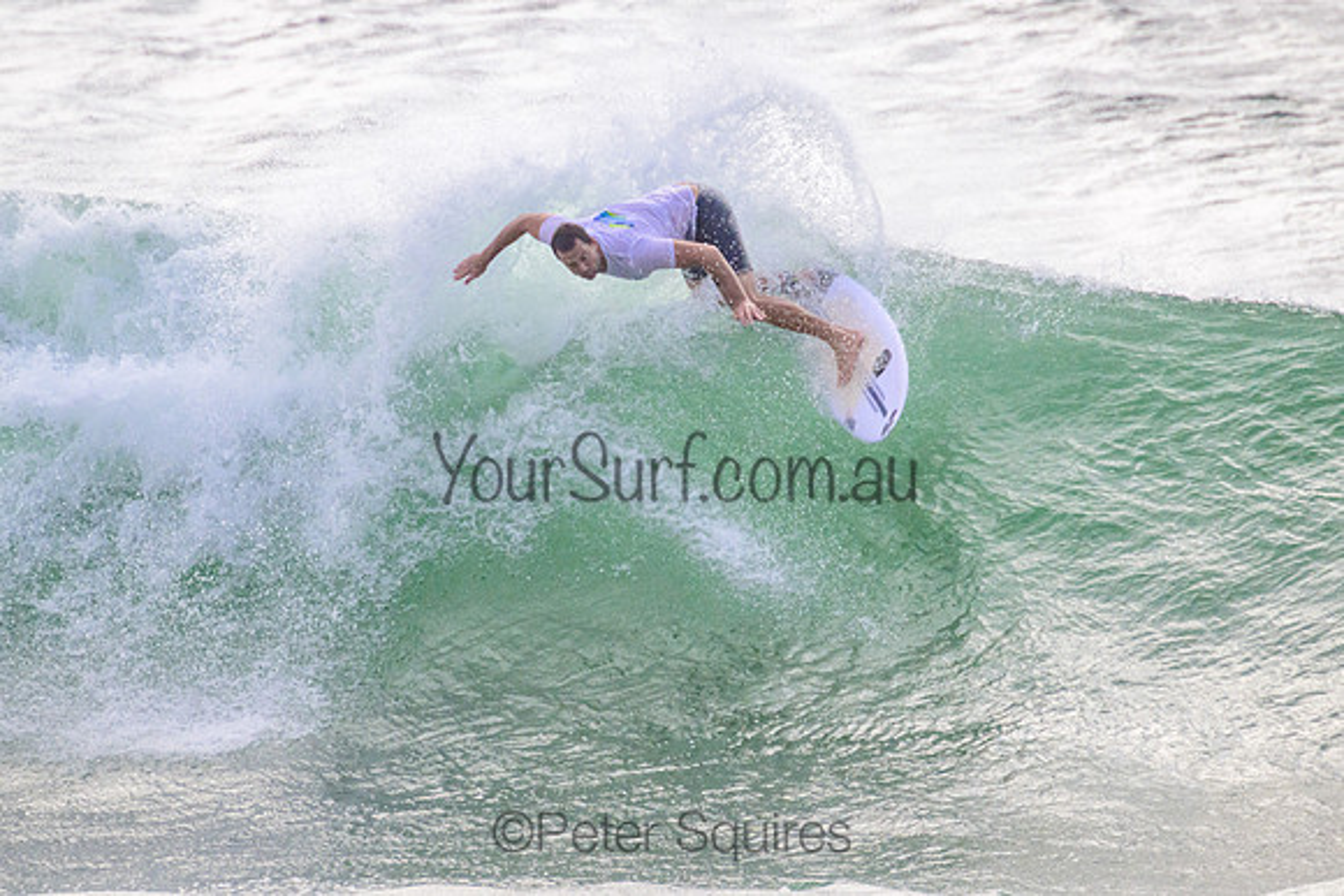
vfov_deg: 1.3
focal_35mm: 1033
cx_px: 679
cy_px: 334
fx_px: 38589
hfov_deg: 2.0
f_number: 11
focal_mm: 800
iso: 1100
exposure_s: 1/2000
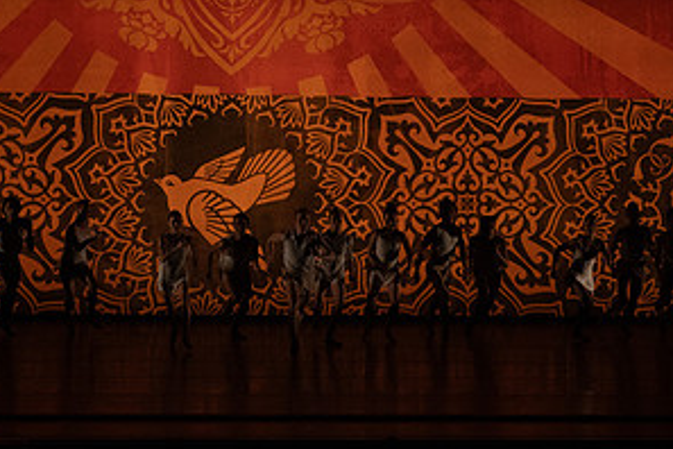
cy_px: 19
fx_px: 3645
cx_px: 315
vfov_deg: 7.0
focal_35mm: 195
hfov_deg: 10.5
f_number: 6.3
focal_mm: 100
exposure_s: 1/400
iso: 6400
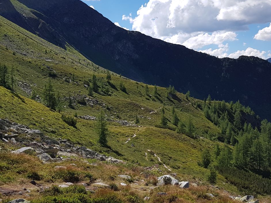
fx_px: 345
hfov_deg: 42.9
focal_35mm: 44
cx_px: 129
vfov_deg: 32.8
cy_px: 84
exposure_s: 1/3008
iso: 50
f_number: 1.7
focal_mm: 4.2
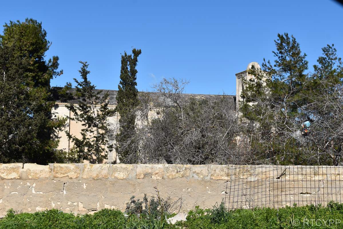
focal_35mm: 68
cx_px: 172
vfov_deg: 20.2
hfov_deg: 29.9
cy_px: 114
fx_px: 643
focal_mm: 45
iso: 100
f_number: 10
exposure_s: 1/400
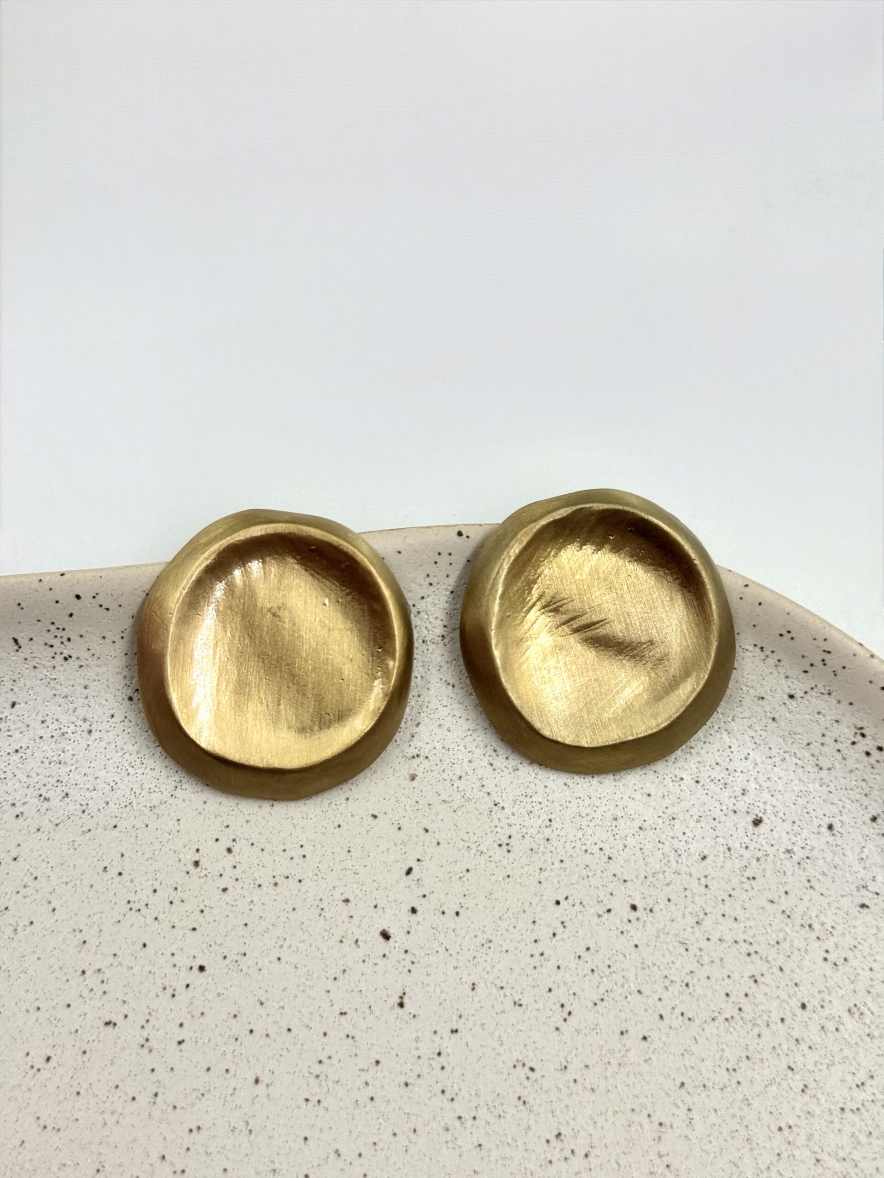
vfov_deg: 39.7
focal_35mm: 48
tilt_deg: -70.9
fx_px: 1634
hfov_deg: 30.3
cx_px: 442
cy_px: 589
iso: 64
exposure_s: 1/913
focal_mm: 6.76
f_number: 1.78
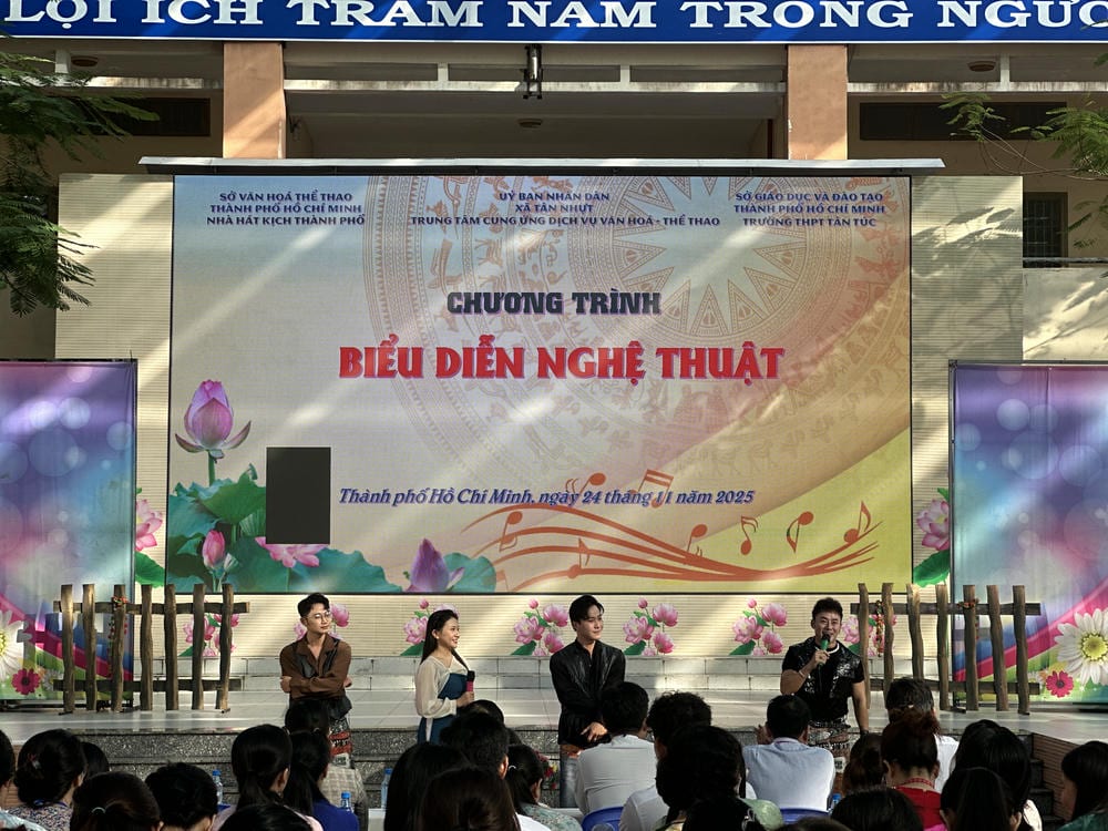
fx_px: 2465
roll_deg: -0.7
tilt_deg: +4.7
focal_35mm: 77
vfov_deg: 19.1
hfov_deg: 25.3
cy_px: 416
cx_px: 554
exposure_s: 1/121
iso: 32
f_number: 2.8
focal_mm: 9
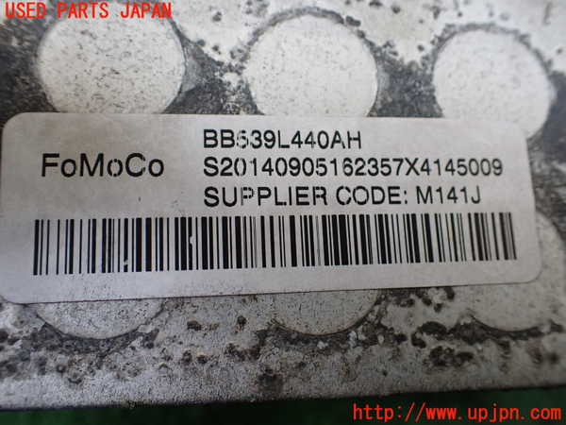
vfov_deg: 46.8
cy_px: 212
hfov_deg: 60.0
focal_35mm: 30
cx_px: 283
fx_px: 491
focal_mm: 5.4
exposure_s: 1/125
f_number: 2.3
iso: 320
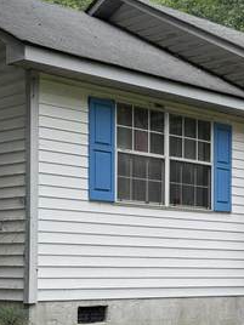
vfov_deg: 22.5
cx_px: 276
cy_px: 250
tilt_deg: +1.2
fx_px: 808
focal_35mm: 86
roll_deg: -0.2
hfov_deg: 16.6
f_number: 1.78
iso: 100
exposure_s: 1/1060
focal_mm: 6.76
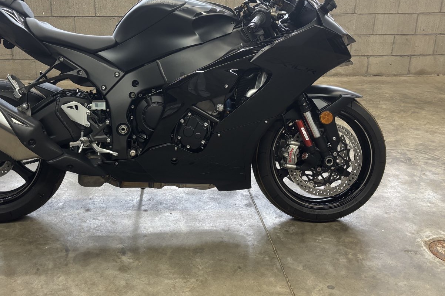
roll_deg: +0.1
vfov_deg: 36.5
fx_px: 445
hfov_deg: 52.4
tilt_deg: -17.0
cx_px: 160
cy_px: 98
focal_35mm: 36
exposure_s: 1/60
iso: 250
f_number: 1.6
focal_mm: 5.96
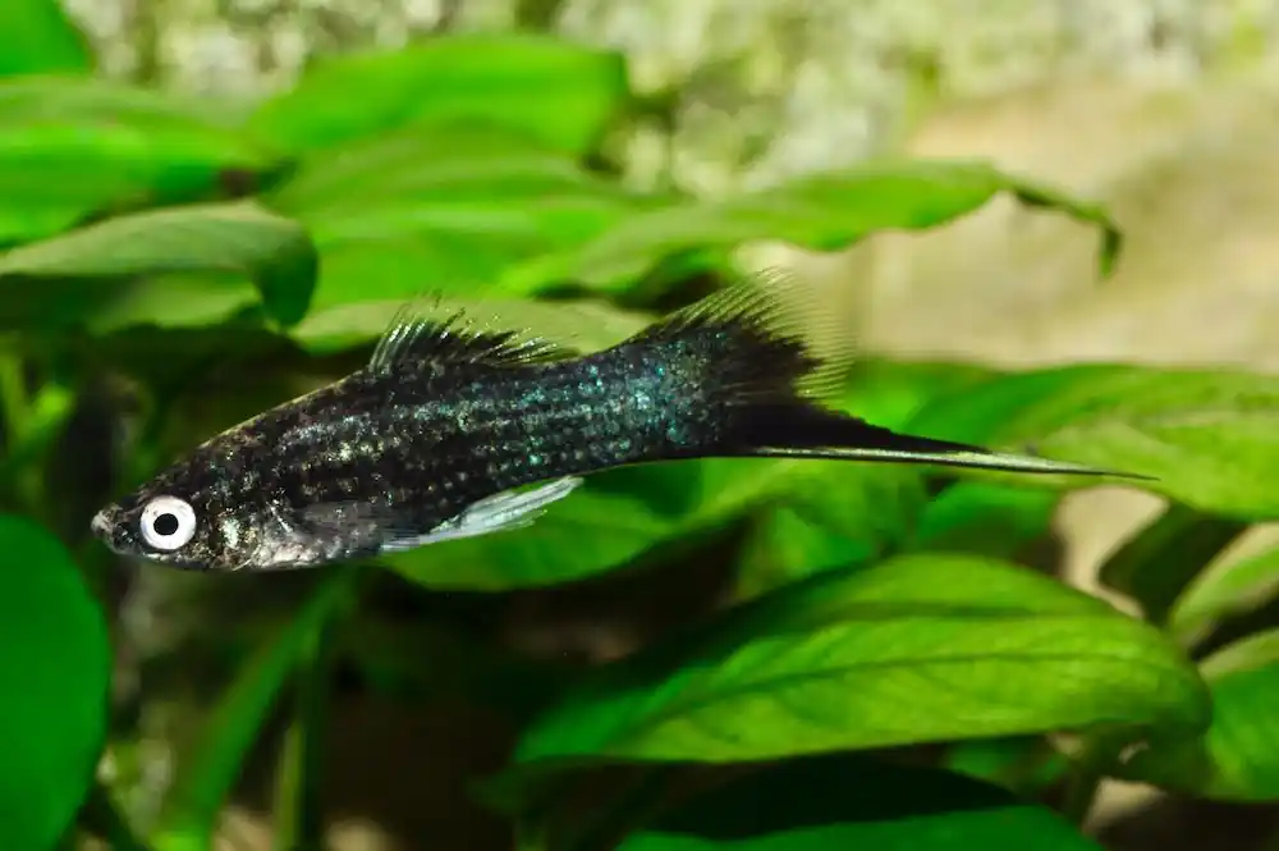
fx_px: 5591
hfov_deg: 13.1
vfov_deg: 8.7
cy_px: 426
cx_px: 640
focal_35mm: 158
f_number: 16
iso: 250
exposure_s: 1/125
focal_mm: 105
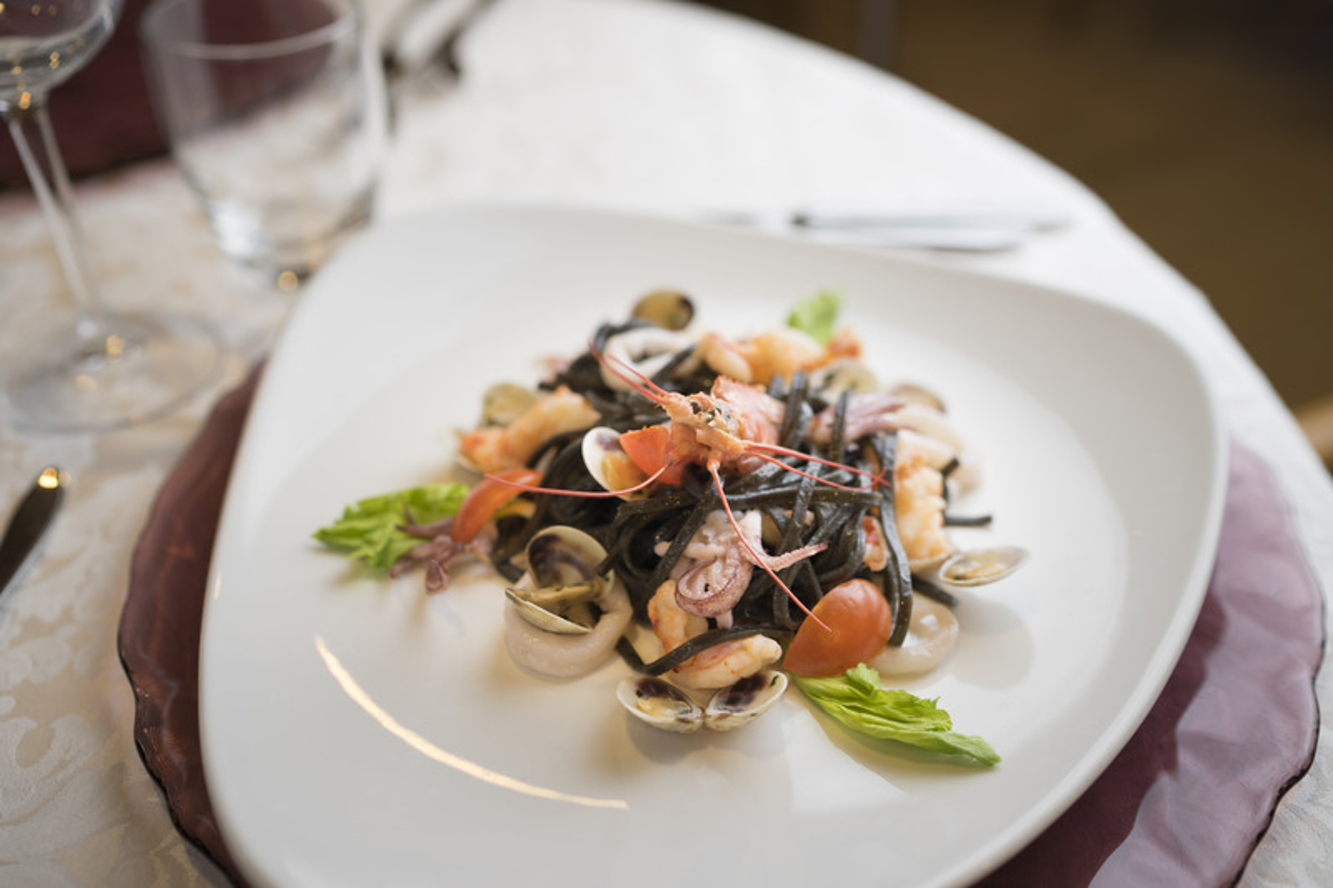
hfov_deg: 54.4
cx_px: 666
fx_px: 1296
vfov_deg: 37.8
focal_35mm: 35
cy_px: 444
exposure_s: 1/25
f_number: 2.5
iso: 100
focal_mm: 35
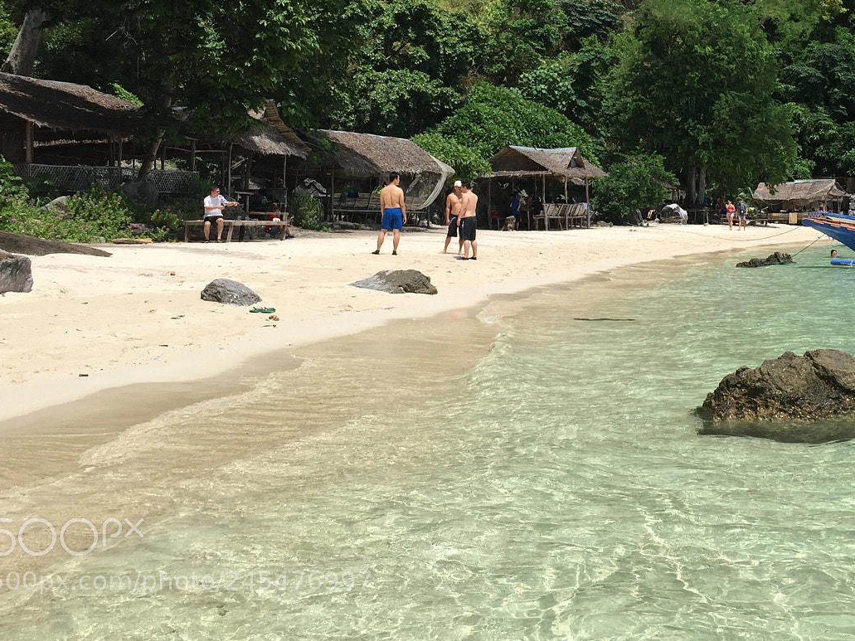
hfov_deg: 41.3
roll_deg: +0.2
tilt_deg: +4.0
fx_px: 1111
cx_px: 601
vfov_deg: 31.5
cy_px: 148
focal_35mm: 45
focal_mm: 4.15
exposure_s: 1/2326
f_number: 2.2
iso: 32
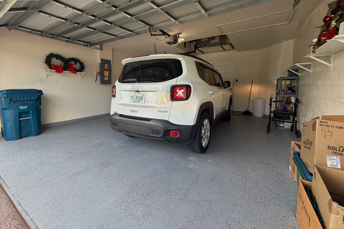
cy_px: 97
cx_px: 176
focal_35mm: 15
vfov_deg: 76.8
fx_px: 143
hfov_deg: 100.4
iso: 40
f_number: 2.2
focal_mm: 2.22
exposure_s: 1/120
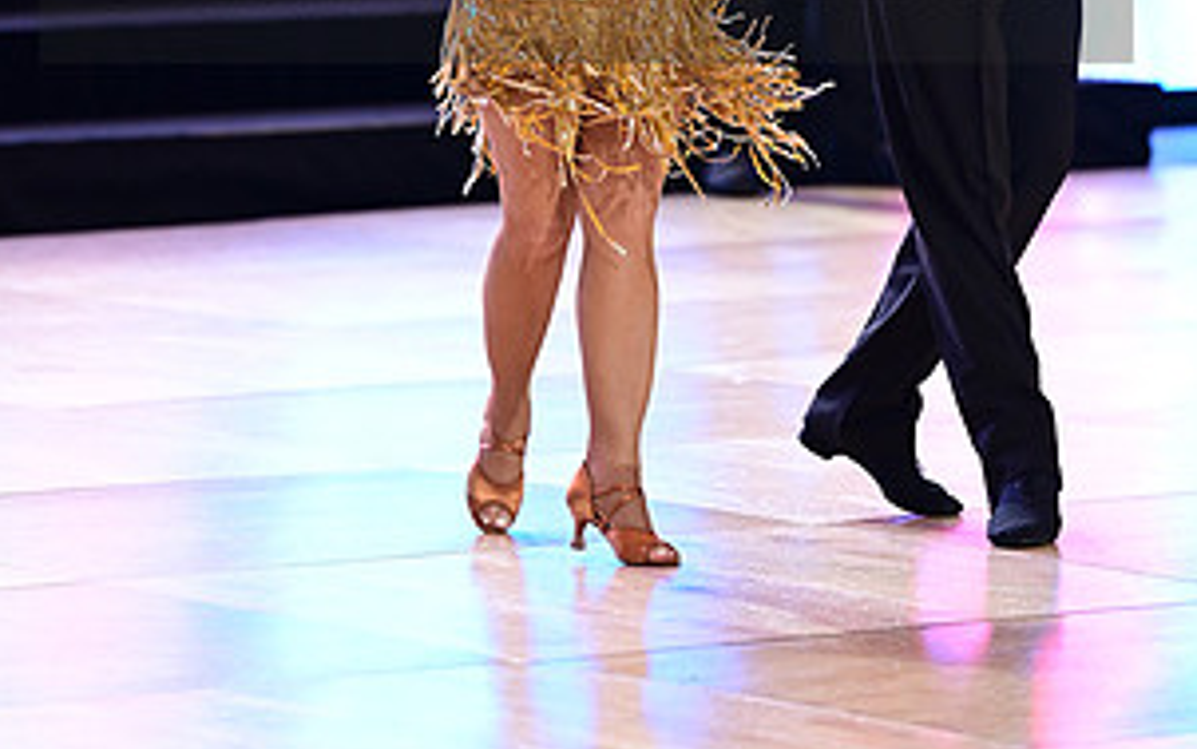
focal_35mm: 293
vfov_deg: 4.5
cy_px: -67
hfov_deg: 7.2
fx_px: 9562
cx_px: 587
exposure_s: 1/400
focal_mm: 150
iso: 2000
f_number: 2.8
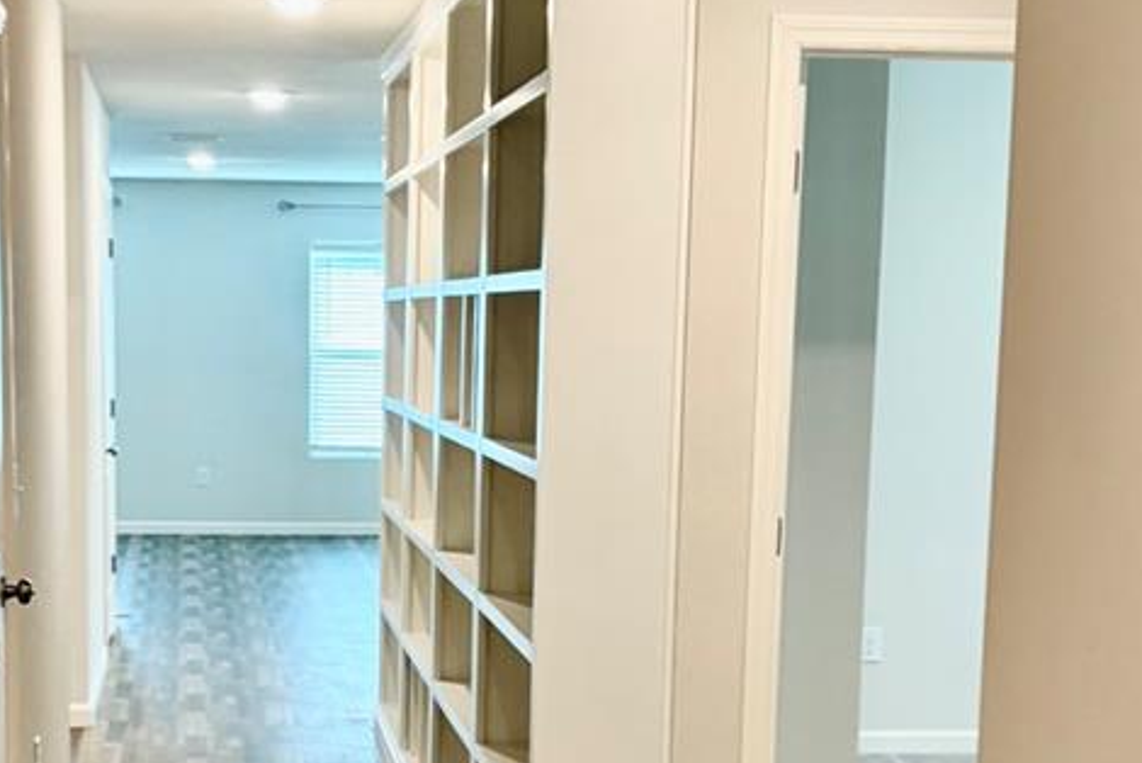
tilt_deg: -7.4
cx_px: 347
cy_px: 627
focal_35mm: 69
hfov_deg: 29.0
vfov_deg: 19.5
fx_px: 2190
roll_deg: +0.1
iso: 160
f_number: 1.6
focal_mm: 5.96
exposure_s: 1/60
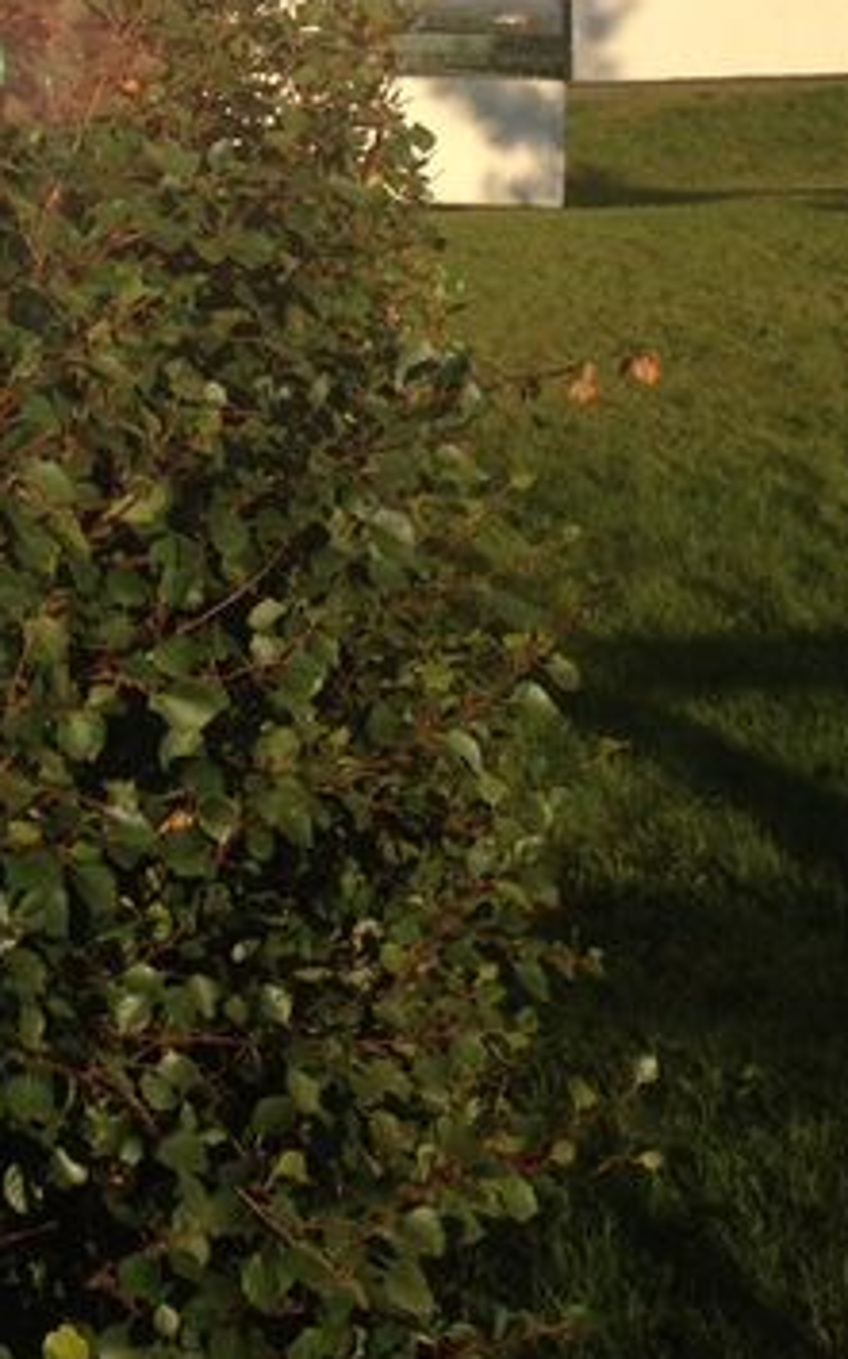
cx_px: 31
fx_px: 2924
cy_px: -165
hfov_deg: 16.2
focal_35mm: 79
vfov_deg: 24.3
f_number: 2.4
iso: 50
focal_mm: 4.12
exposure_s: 1/1130
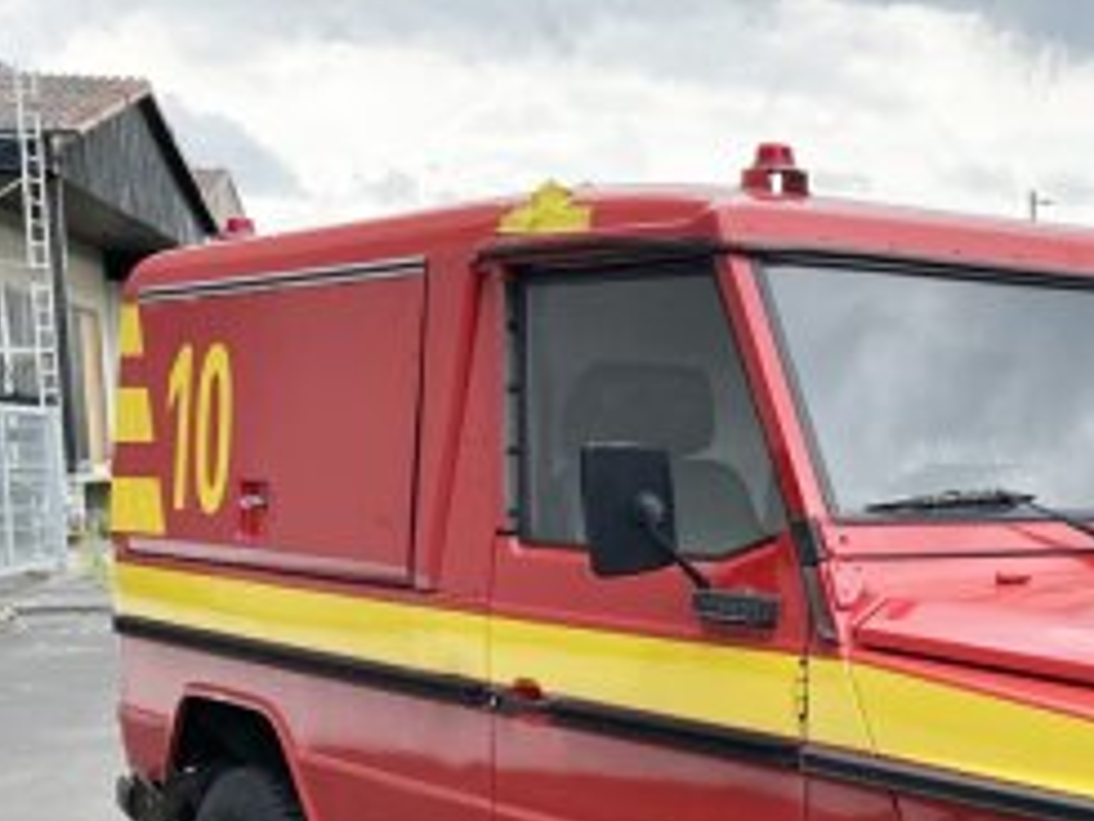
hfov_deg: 26.7
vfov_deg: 21.2
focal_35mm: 68
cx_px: 1139
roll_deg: +0.4
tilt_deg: -8.1
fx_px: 2150
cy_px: 709
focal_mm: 5.7
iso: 50
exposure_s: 1/1808
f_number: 1.5
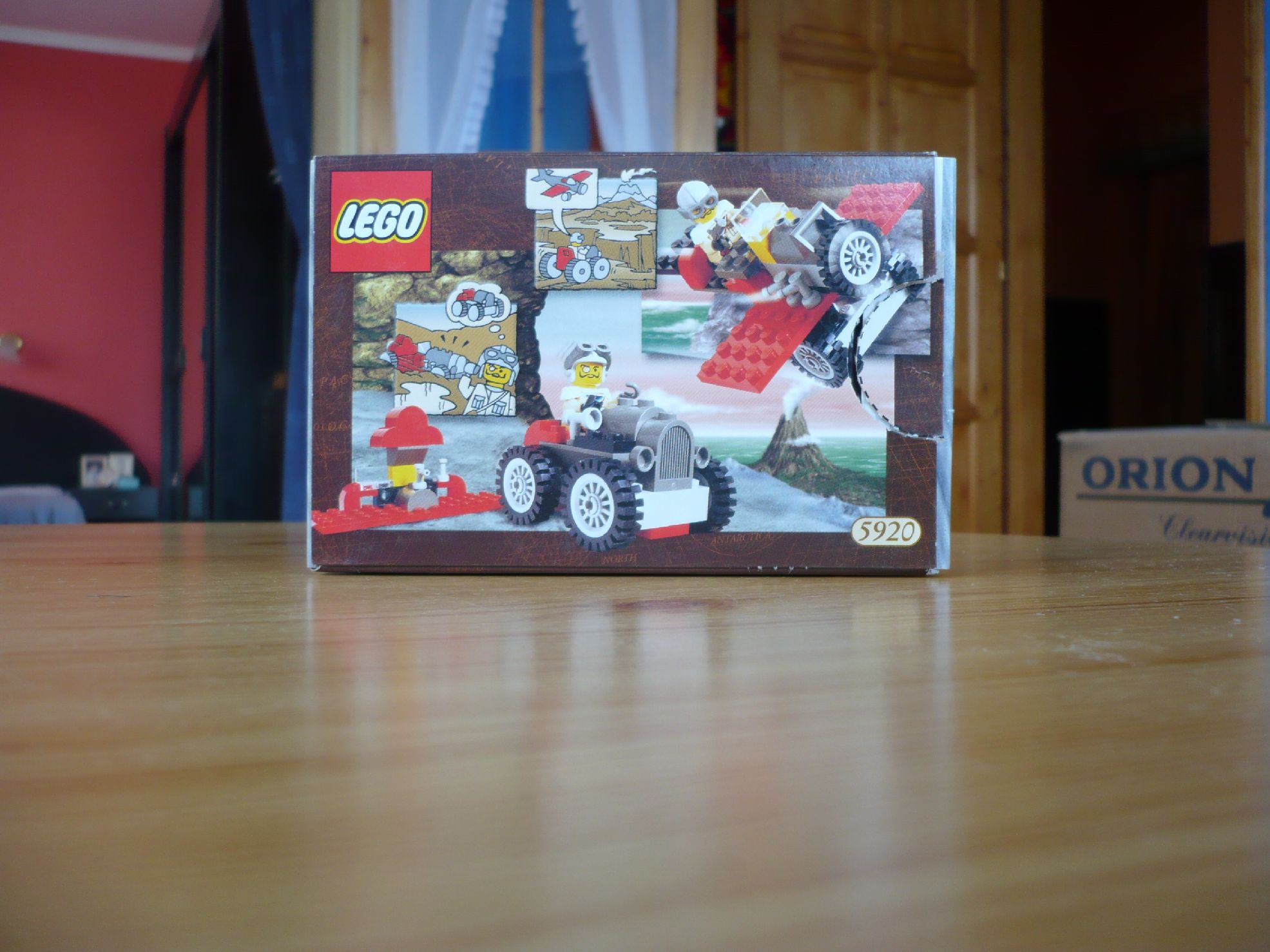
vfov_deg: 40.7
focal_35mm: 35
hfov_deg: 52.6
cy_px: 476
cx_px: 635
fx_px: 1284
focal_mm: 5.8
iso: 100
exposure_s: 1/30
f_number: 2.8
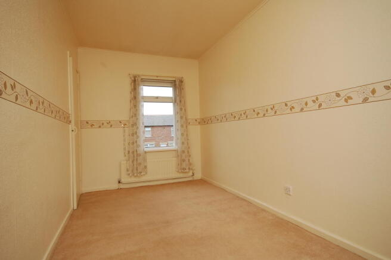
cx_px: 196
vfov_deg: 63.1
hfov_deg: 85.5
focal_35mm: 20
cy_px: 130
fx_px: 212
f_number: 9
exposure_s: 1/60
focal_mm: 13
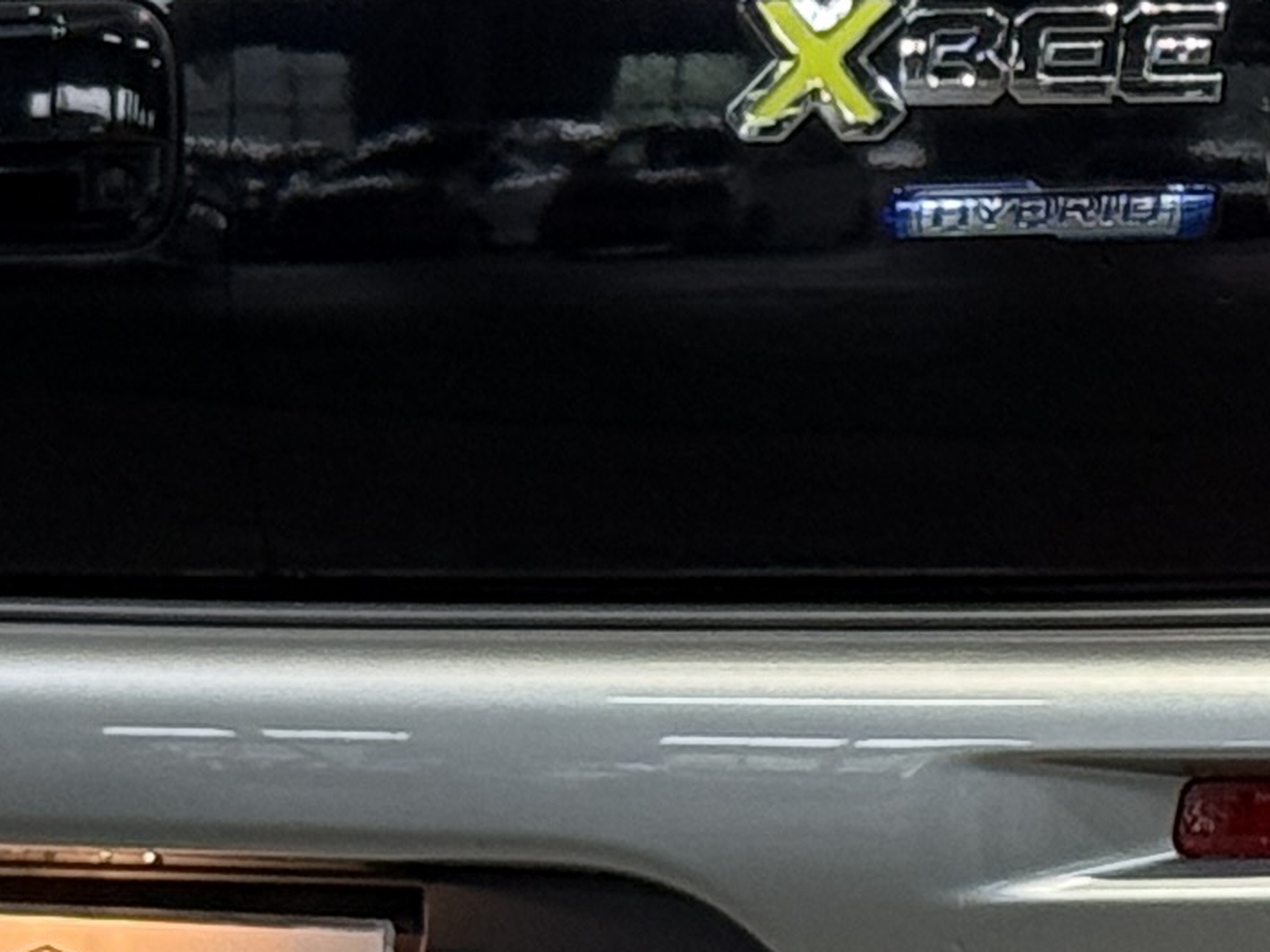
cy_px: 333
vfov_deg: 5.4
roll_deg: -0.2
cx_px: 1652
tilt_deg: +0.4
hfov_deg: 7.2
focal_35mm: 273
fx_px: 10018
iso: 160
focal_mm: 6.76
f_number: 1.78
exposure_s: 1/60
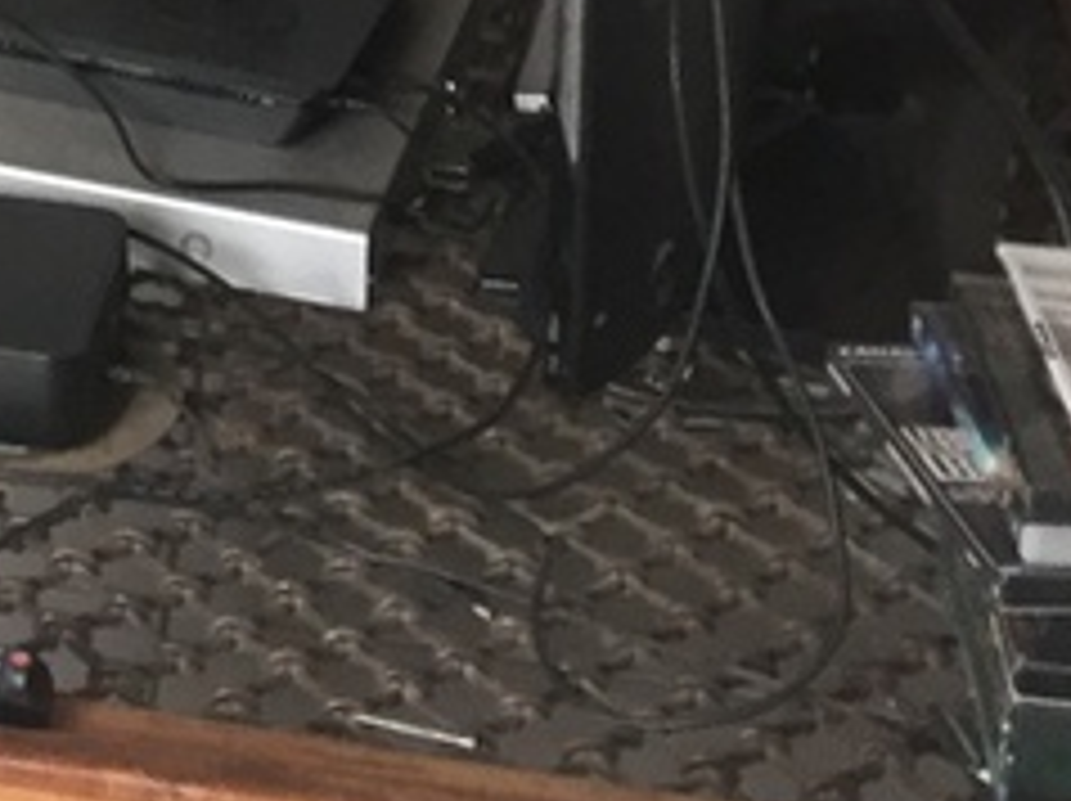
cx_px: -846
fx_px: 3771
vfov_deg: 11.1
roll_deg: +1.6
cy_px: -778
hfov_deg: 14.3
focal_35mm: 122
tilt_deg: -12.1
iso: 64
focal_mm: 4.15
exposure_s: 1/33
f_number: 2.2
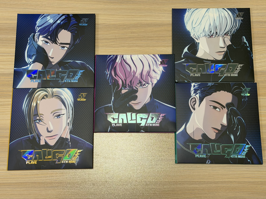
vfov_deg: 30.3
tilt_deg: -76.3
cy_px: 100
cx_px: 133
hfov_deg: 39.7
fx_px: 369
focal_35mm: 48
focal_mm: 6.76
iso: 250
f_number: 1.78
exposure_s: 1/50
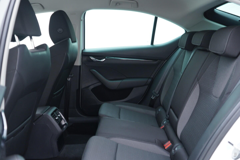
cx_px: 120
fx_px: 240
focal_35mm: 36
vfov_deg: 36.9
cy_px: 80
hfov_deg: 53.1
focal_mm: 24
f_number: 2.8
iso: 400
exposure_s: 1/40
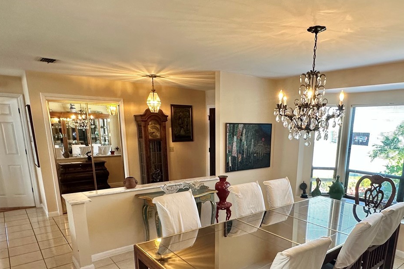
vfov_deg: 49.5
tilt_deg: -14.3
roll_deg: -1.1
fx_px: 280
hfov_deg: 70.9
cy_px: 196
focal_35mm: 25
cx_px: 240
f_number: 2.2
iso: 200
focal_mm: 2.22
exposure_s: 1/120
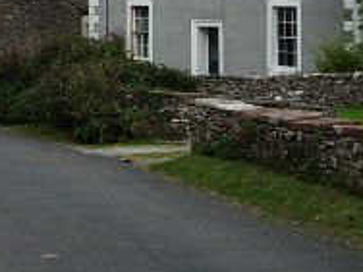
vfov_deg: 12.3
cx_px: -68
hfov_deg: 15.9
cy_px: -12
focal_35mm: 119
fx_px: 1248
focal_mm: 5.8
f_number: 4.3
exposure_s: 1/200
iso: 50
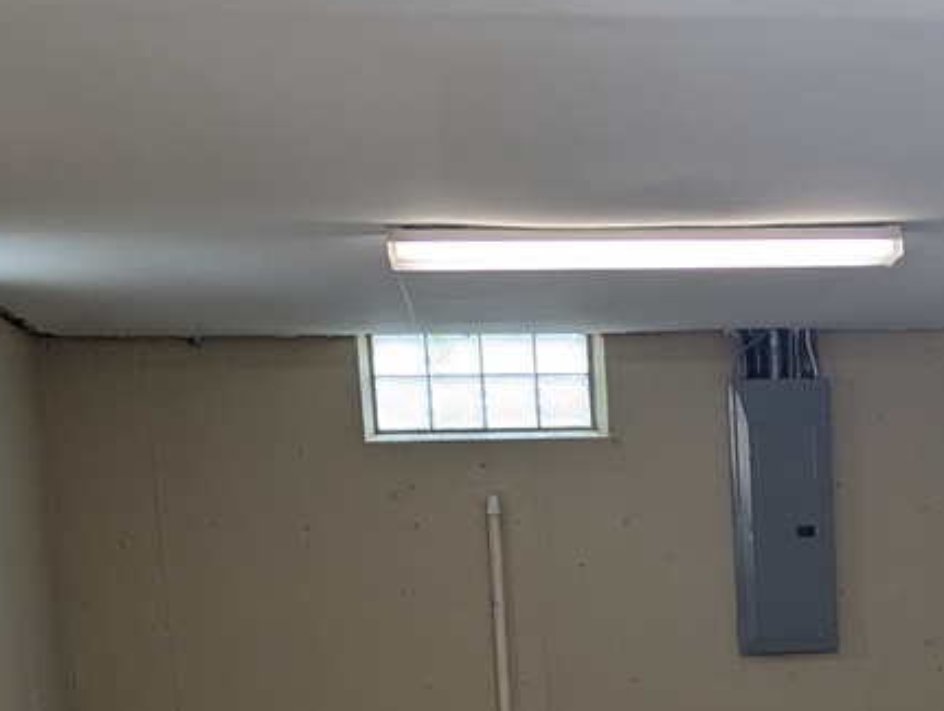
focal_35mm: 80
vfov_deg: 16.9
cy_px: 1049
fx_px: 2185
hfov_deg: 23.6
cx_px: 883
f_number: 1.85
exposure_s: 1/24
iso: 59
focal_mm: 6.81
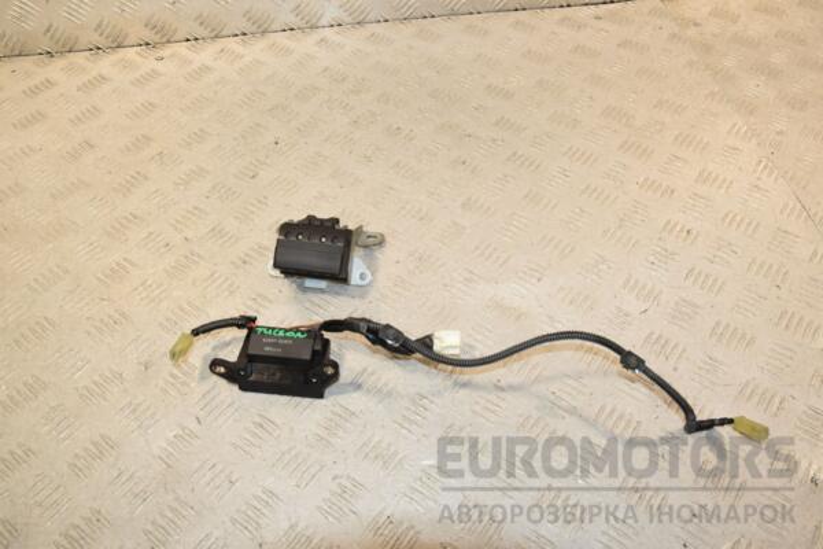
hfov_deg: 59.5
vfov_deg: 41.7
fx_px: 720
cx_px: 412
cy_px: 274
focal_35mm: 32
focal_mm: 21
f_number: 8
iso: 800
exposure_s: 1/200
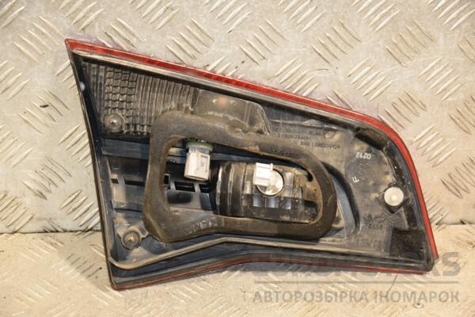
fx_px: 1306
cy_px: 158
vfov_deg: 13.8
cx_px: 238
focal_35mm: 99
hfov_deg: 20.6
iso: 800
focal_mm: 66
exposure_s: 1/80
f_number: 5.3
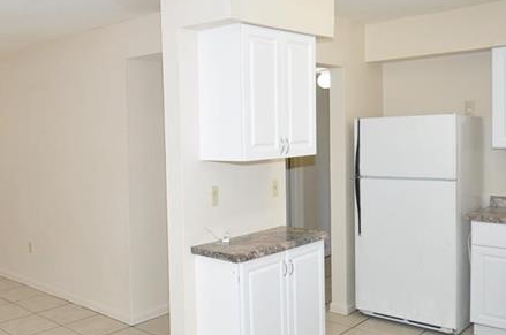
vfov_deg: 37.7
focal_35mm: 35
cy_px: 157
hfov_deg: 51.5
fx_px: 491
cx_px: 111
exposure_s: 1/80
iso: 400
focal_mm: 10
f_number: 4.5
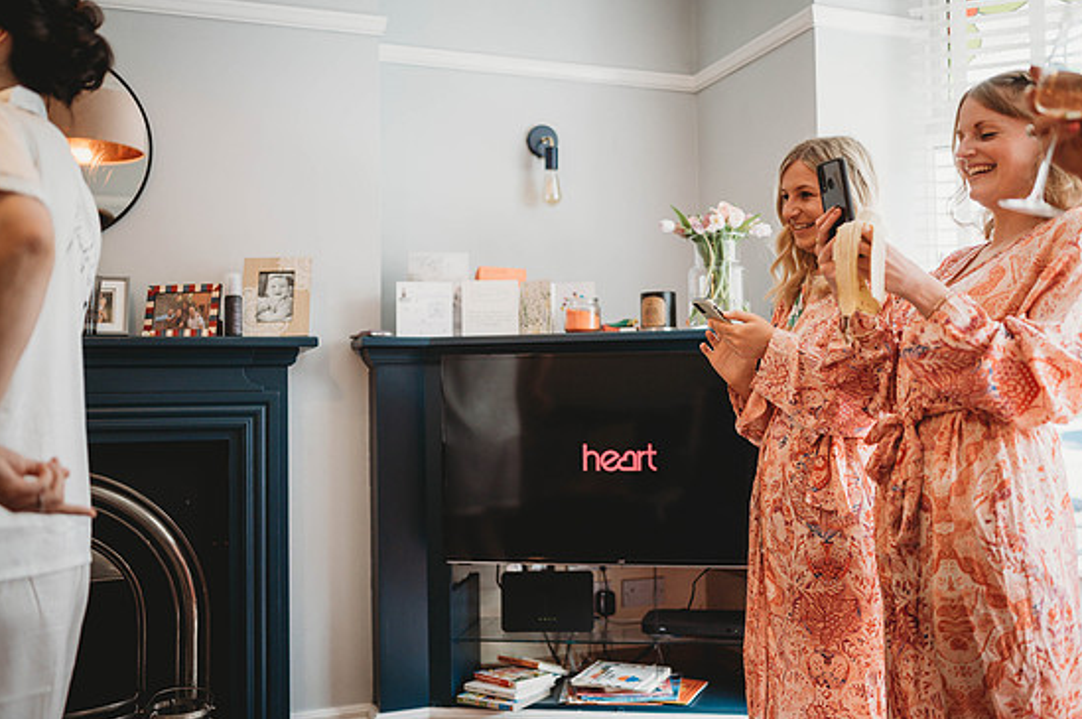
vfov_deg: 35.9
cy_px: 347
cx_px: 564
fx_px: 1111
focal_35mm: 37
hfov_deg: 51.9
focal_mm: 35
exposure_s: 1/200
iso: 100
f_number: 1.8
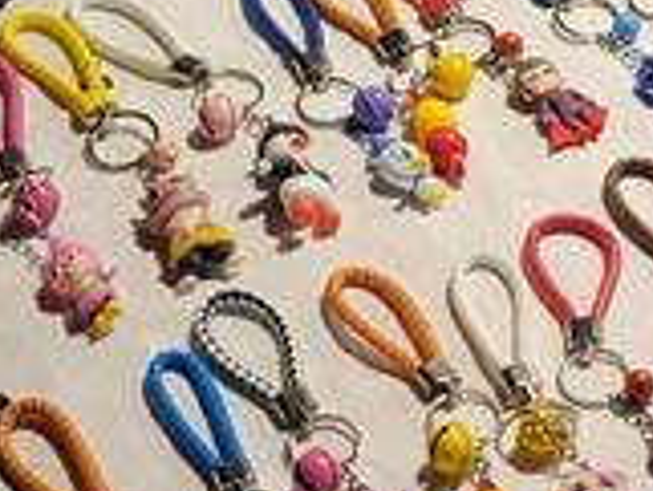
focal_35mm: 161
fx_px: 3039
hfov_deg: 12.0
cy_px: 126
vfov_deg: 9.2
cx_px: 746
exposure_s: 1/100
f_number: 1.8
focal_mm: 5.4
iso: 250
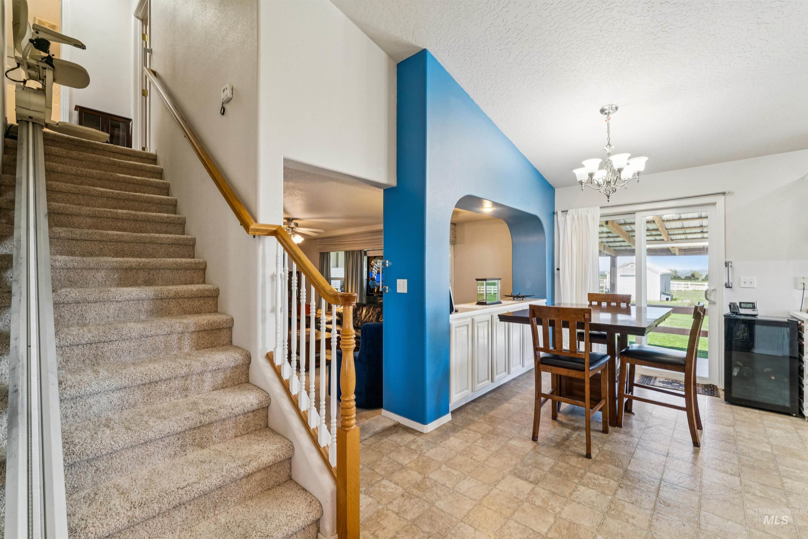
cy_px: 270
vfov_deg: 75.5
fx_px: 348
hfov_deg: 98.5
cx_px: 404
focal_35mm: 16
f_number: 13
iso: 400
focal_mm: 15.5
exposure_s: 1/5
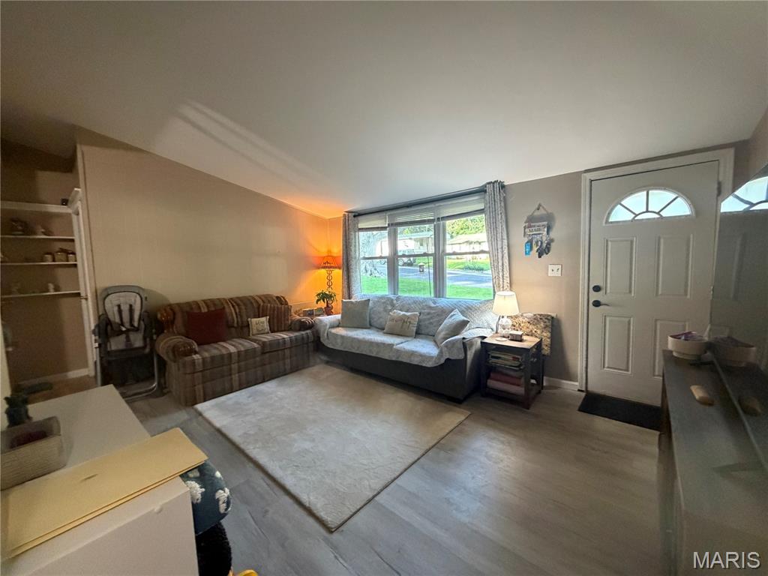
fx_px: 311
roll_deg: +2.0
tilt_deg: -4.0
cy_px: 288
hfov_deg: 102.1
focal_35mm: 14
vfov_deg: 85.7
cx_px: 384
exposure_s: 1/60
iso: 640
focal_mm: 2.22
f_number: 2.2
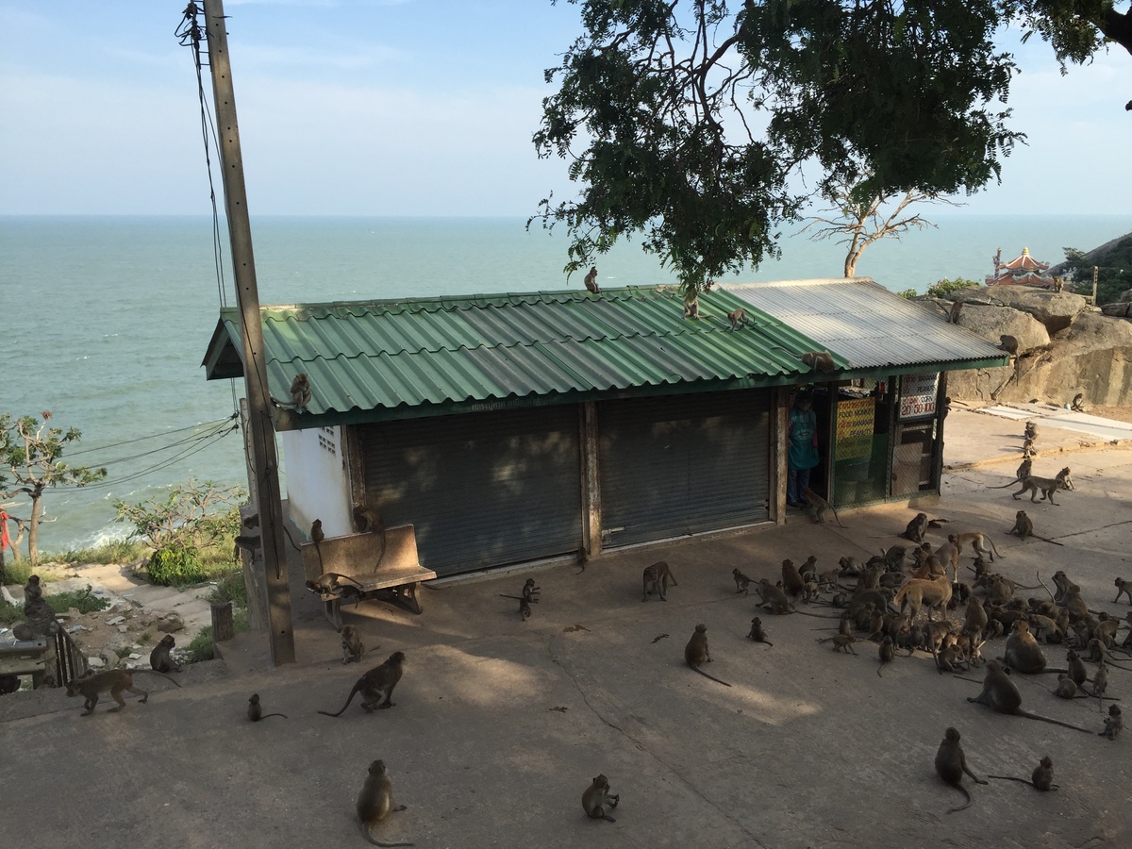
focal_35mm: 29
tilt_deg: -11.8
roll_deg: -0.2
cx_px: 566
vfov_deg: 48.2
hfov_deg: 61.7
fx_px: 948
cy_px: 424
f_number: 2.2
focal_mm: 4.15
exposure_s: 1/1130
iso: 32
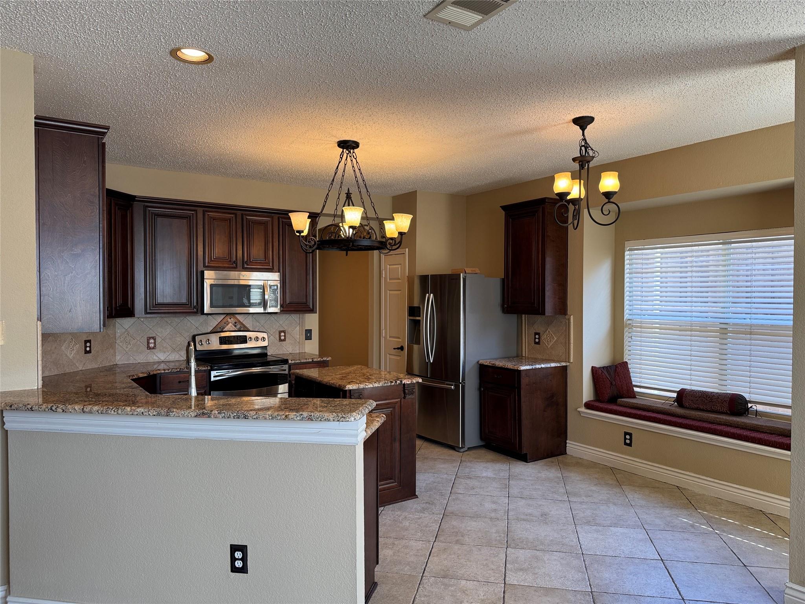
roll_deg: +0.2
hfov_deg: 71.6
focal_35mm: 24
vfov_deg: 56.8
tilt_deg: -1.3
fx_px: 558
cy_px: 302
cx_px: 402
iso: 100
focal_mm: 6.76
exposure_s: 1/120
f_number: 1.78
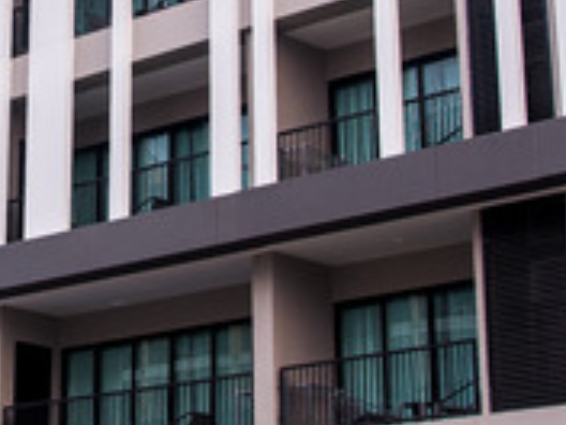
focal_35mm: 111
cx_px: 42
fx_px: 1818
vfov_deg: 13.2
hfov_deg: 17.4
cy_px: 56
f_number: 4
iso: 200
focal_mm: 17
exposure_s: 1/100
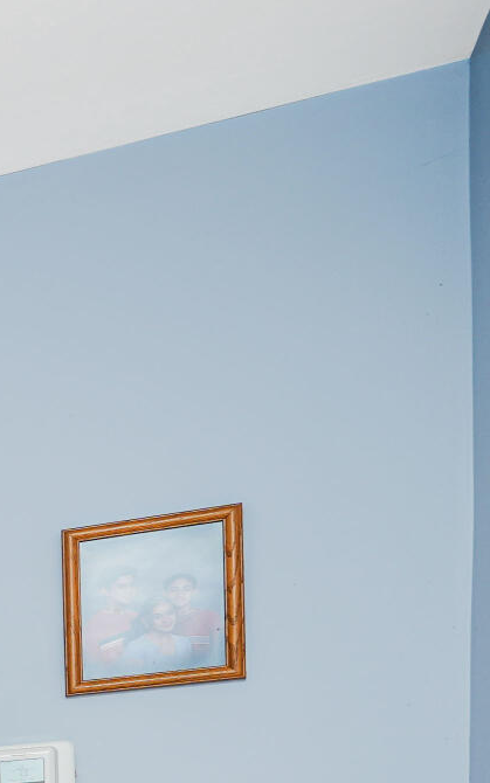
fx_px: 1559
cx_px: -1114
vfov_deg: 25.2
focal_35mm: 73
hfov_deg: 10.3
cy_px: 951
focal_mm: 16
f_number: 4
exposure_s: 1/20
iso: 64
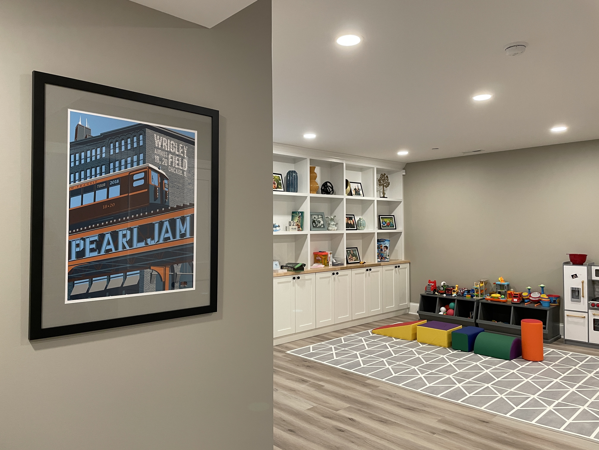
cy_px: 225
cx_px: 300
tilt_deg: +0.1
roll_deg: +0.6
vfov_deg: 53.1
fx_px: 450
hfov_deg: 67.3
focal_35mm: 26
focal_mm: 4.2
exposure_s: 1/60
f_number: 1.6
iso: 125
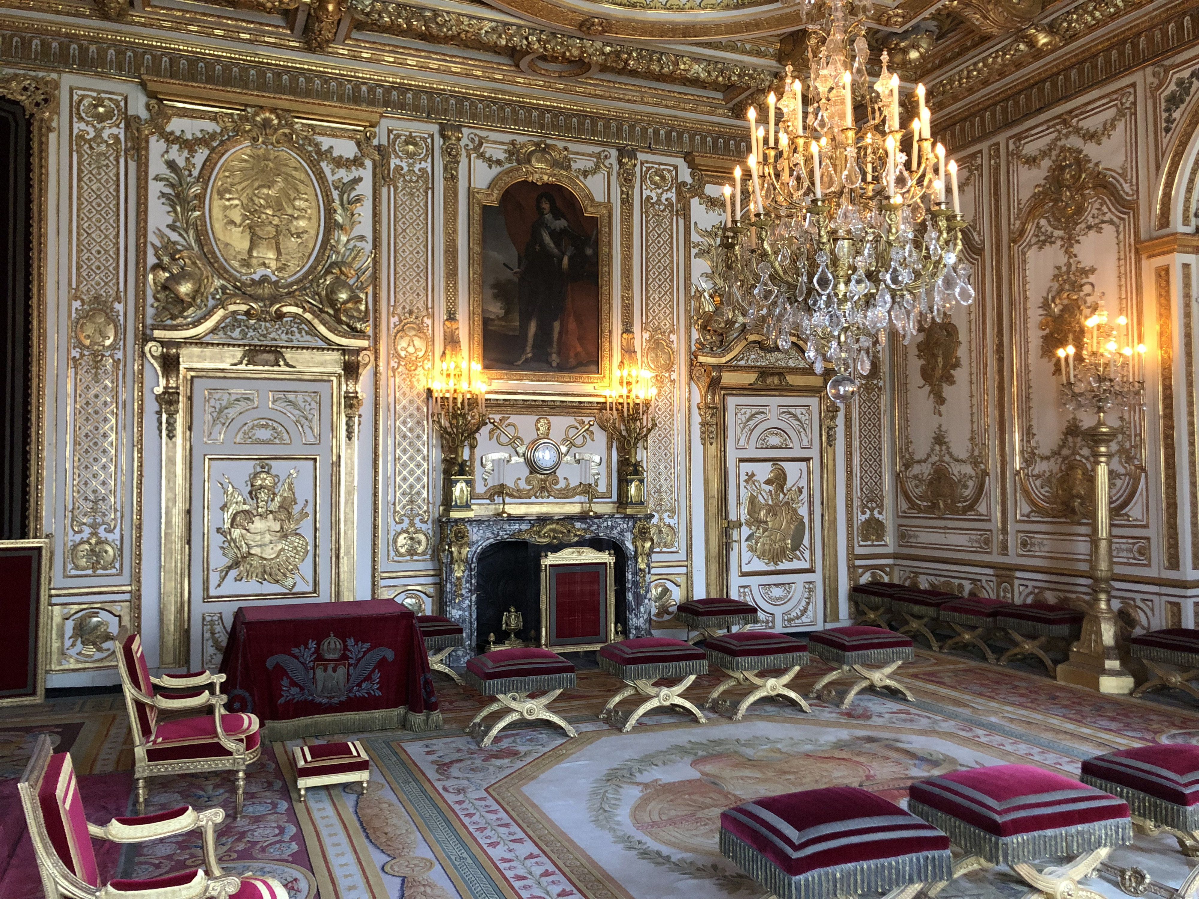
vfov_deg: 49.7
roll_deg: +1.3
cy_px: 450
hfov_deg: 63.4
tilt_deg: +2.0
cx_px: 600
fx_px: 970
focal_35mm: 28
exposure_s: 1/7
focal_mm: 4
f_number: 1.8
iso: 80
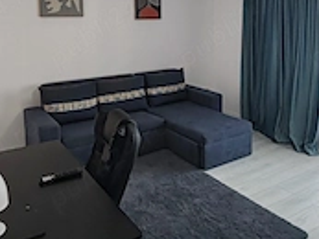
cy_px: 53
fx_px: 341
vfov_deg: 37.5
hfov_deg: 50.0
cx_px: 173
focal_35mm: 37
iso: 50
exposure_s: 1/50
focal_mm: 1.96
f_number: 2.2
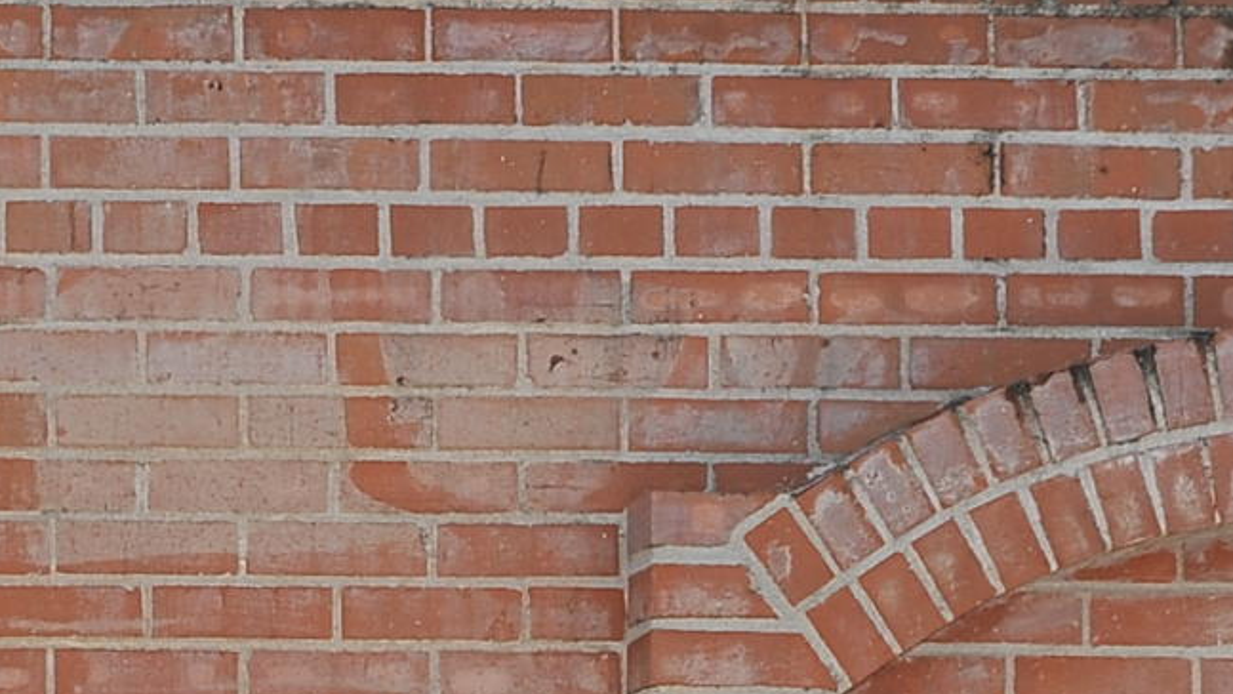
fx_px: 5558
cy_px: 1312
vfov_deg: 6.9
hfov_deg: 11.8
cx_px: -879
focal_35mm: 170
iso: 320
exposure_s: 1/320
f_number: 10
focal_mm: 35
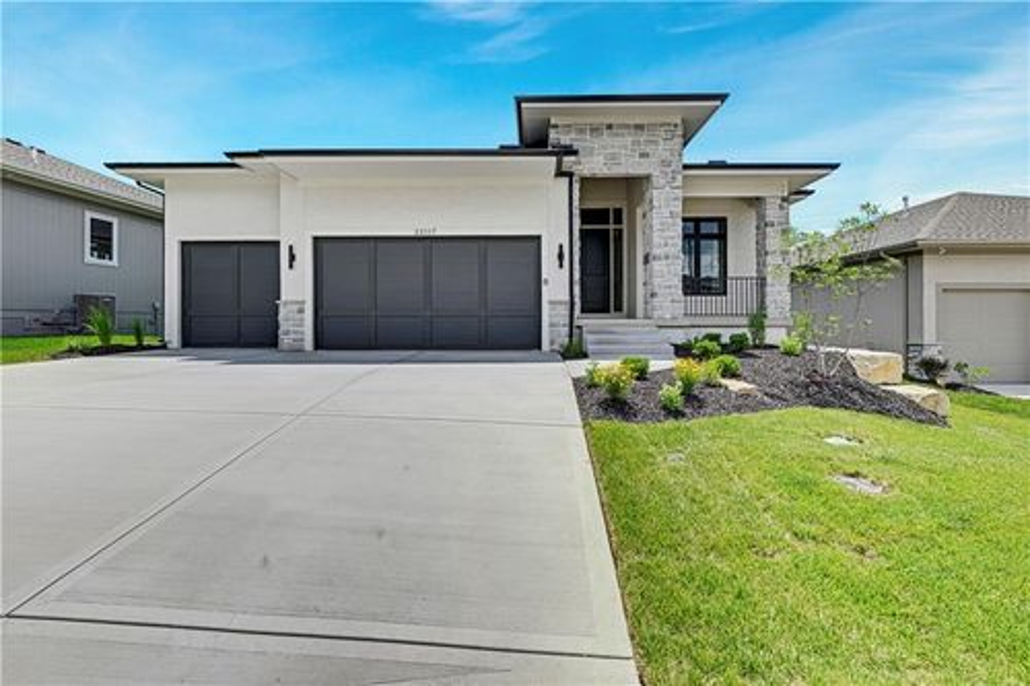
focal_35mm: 16
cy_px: 343
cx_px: 515
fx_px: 458
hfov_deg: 96.8
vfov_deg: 73.7
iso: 320
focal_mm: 16
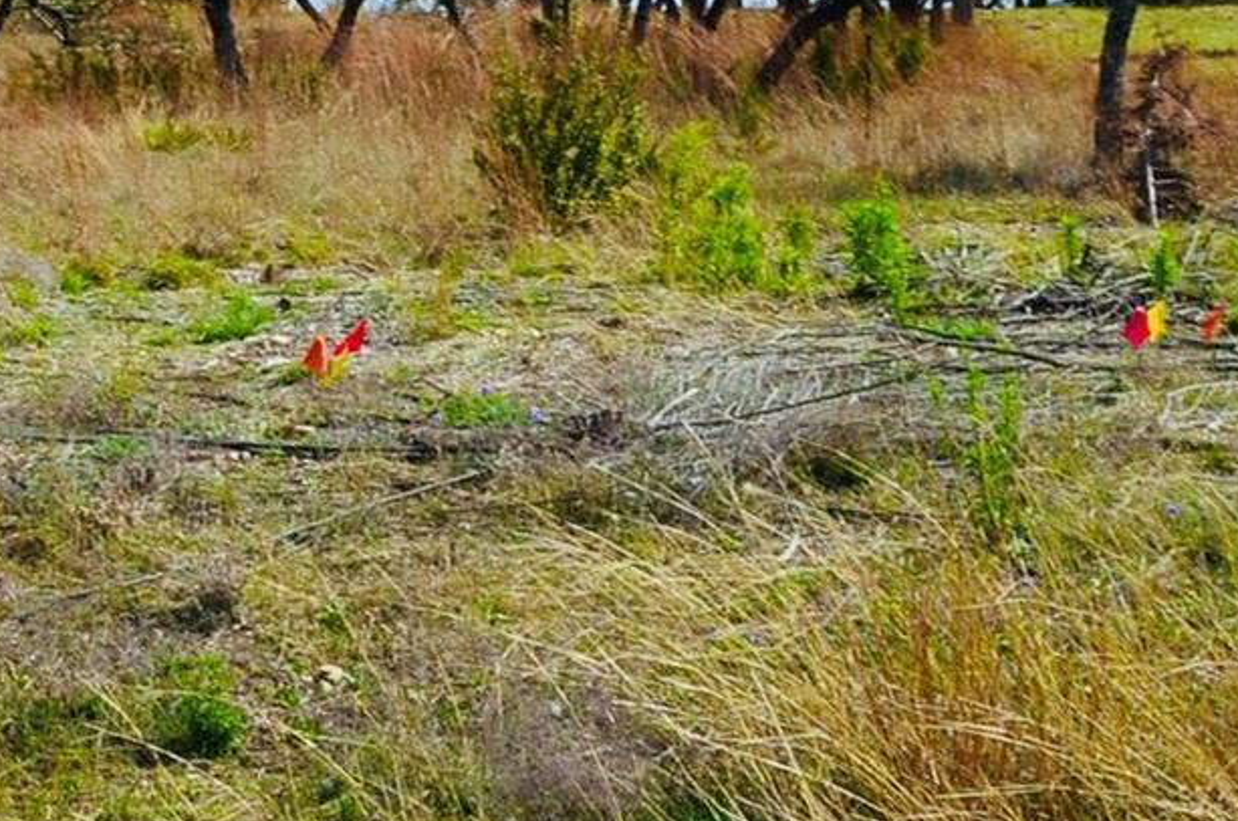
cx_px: -109
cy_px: 180
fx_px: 3089
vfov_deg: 15.0
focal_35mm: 90
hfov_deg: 21.5
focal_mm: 18
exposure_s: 1/125
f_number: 11
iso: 100
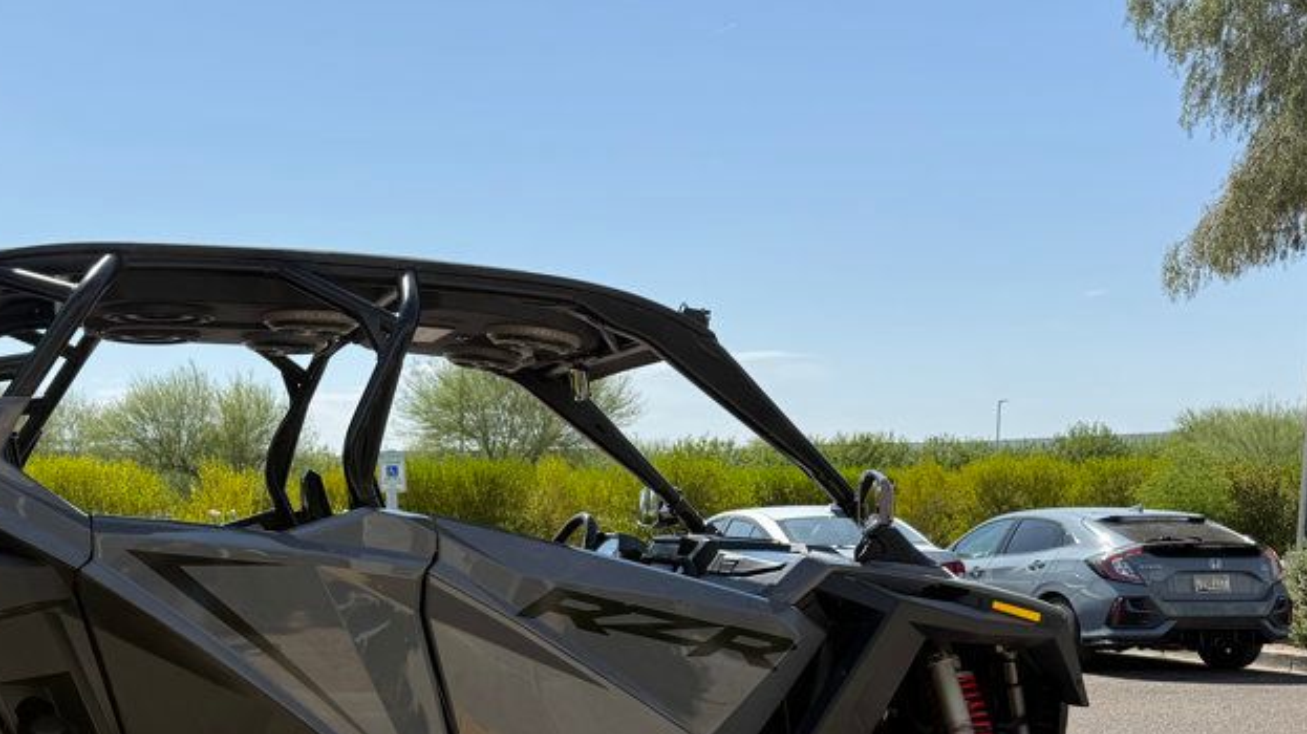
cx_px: 338
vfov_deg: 26.5
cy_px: 700
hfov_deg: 45.8
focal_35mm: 43
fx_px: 1490
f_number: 1.78
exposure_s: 1/3759
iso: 80
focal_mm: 6.76
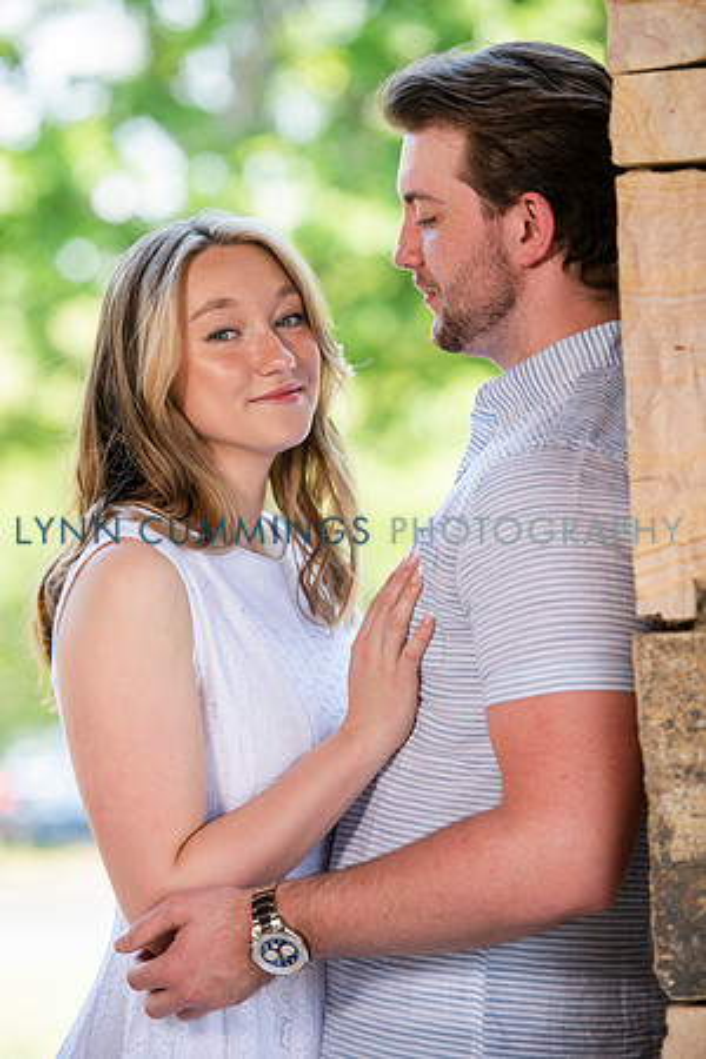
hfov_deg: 9.1
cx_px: 353
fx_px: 4412
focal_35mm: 150
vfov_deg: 13.7
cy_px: 530
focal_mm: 150
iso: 400
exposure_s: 1/500
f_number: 3.5
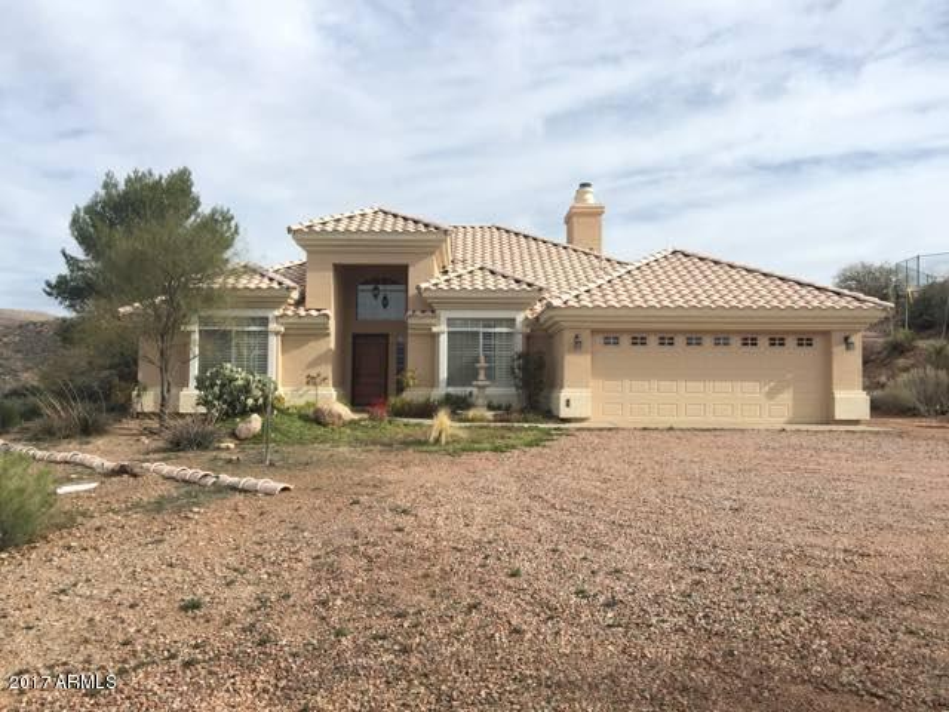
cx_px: 474
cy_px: 356
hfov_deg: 61.7
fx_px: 795
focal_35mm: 29
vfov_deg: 48.2
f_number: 2.2
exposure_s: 1/1364
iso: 32
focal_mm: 4.15
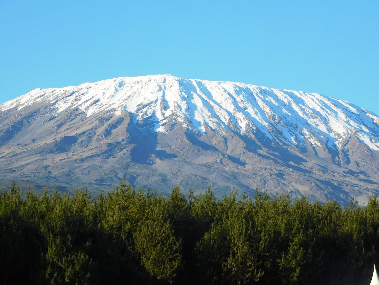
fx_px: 2026
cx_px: 190
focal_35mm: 185
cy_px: 143
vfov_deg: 8.0
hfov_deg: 10.7
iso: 125
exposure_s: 1/320
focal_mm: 32.7
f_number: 5.4
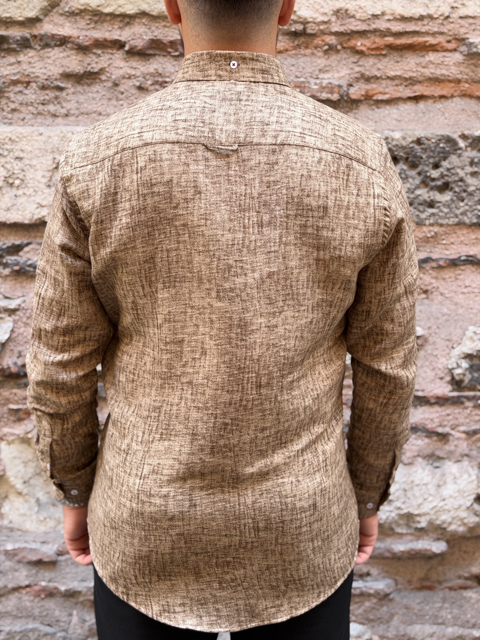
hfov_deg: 30.3
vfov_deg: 39.7
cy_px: 320
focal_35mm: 48
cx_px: 240
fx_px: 887
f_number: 1.78
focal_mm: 6.76
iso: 50
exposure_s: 1/121
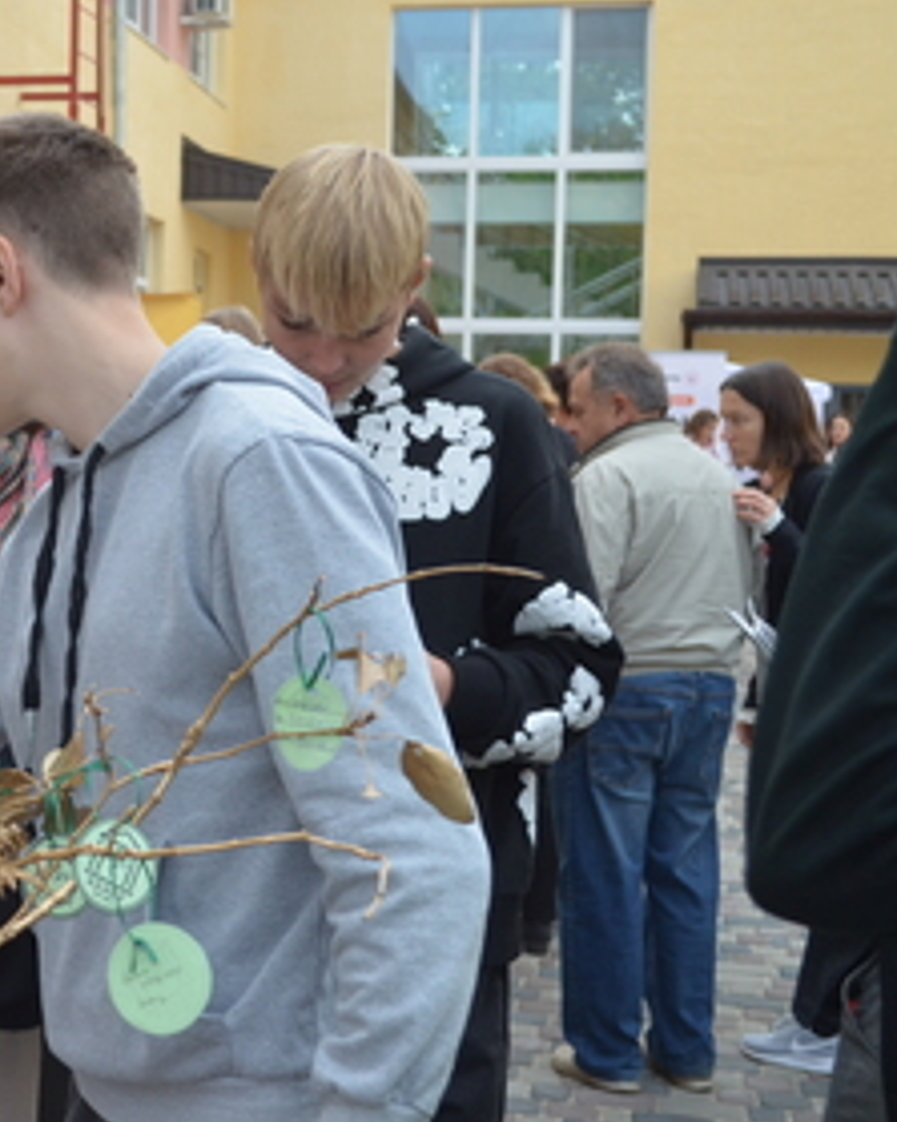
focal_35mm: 66
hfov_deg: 22.3
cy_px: 527
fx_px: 2183
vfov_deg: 28.8
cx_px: 0
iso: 640
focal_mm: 29
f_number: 4.5
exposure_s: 1/800
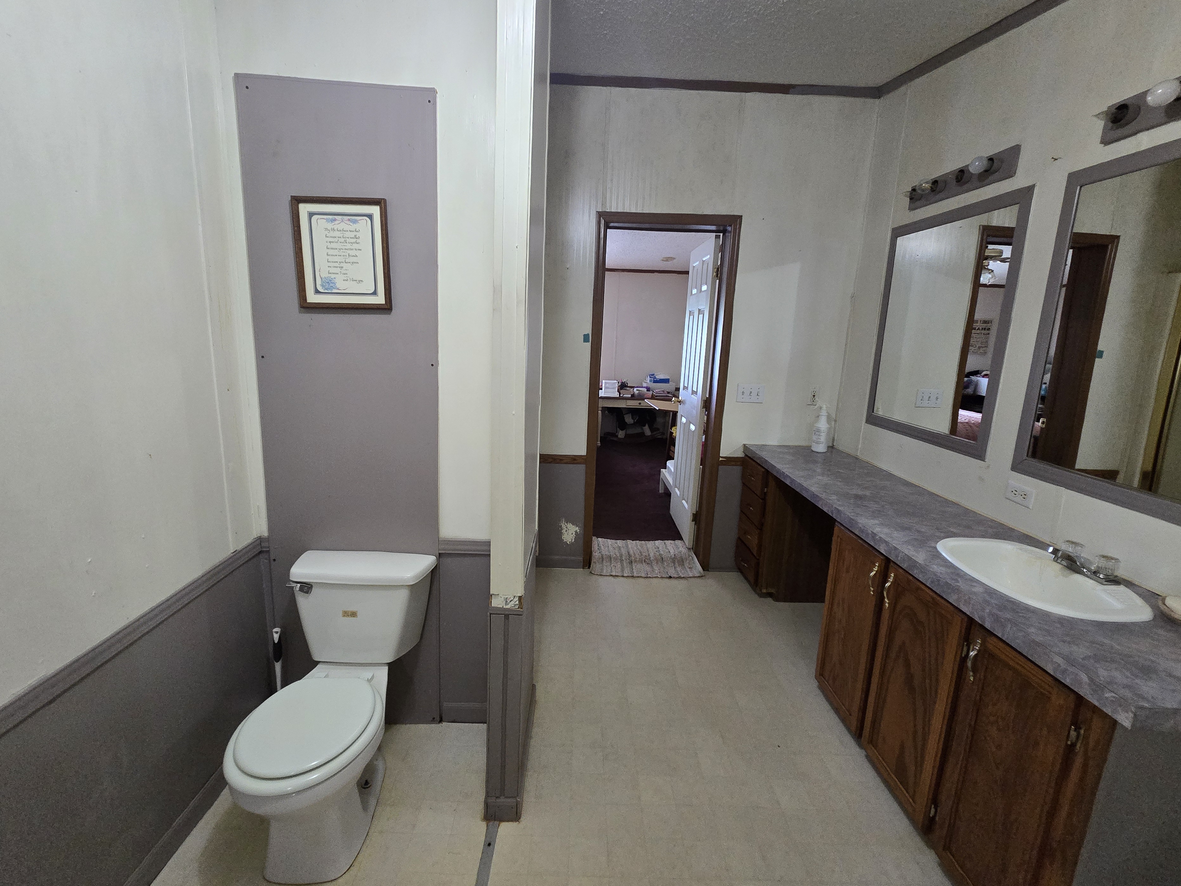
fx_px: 478
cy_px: 433
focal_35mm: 14
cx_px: 584
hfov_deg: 102.1
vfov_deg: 85.7
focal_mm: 2.2
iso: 640
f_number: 2.2
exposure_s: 1/60
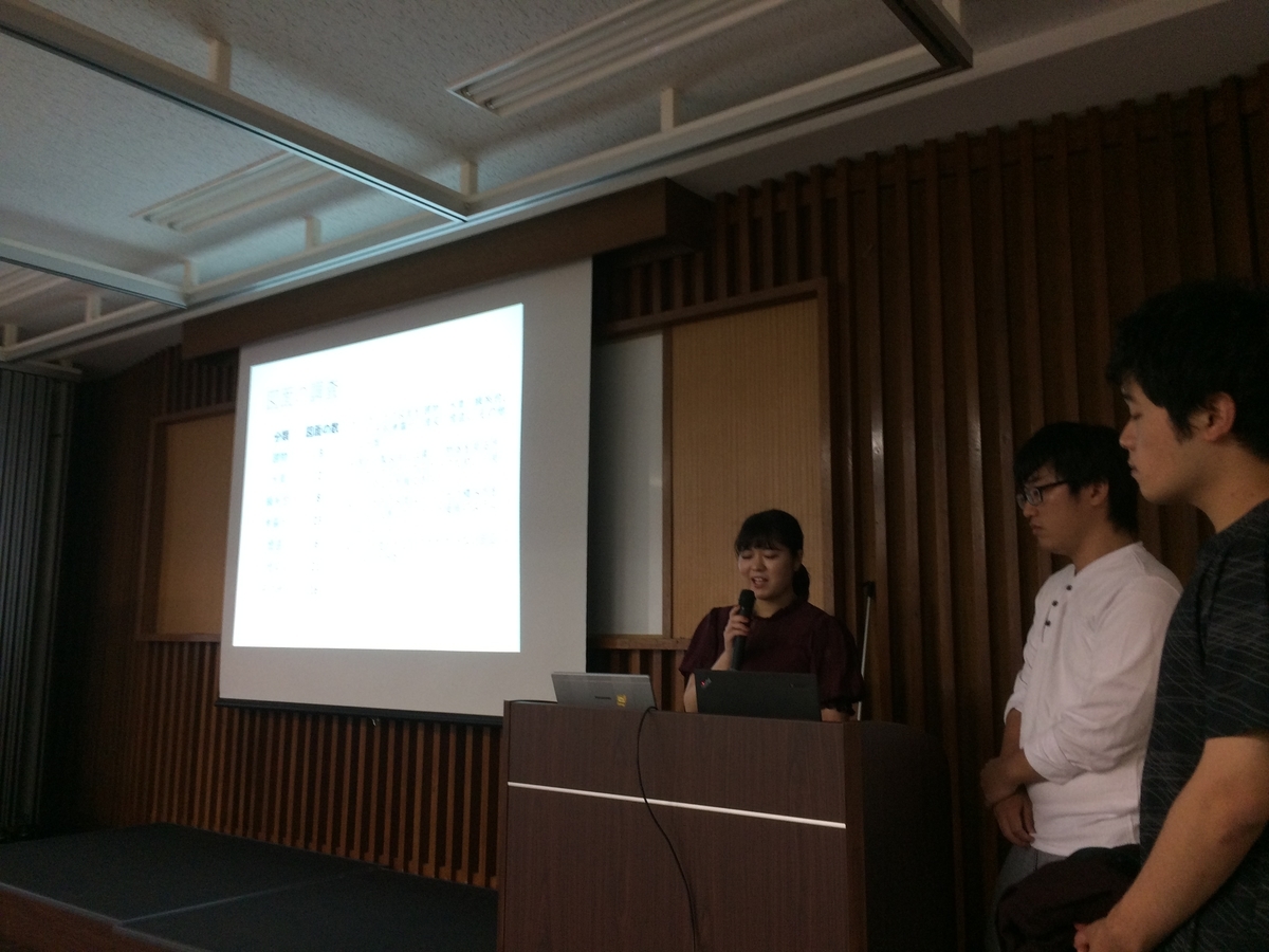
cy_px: 476
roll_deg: +0.1
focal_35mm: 29
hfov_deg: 61.7
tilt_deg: +6.7
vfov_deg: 48.2
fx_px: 1063
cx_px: 634
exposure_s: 1/33
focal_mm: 4.15
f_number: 2.2
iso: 160
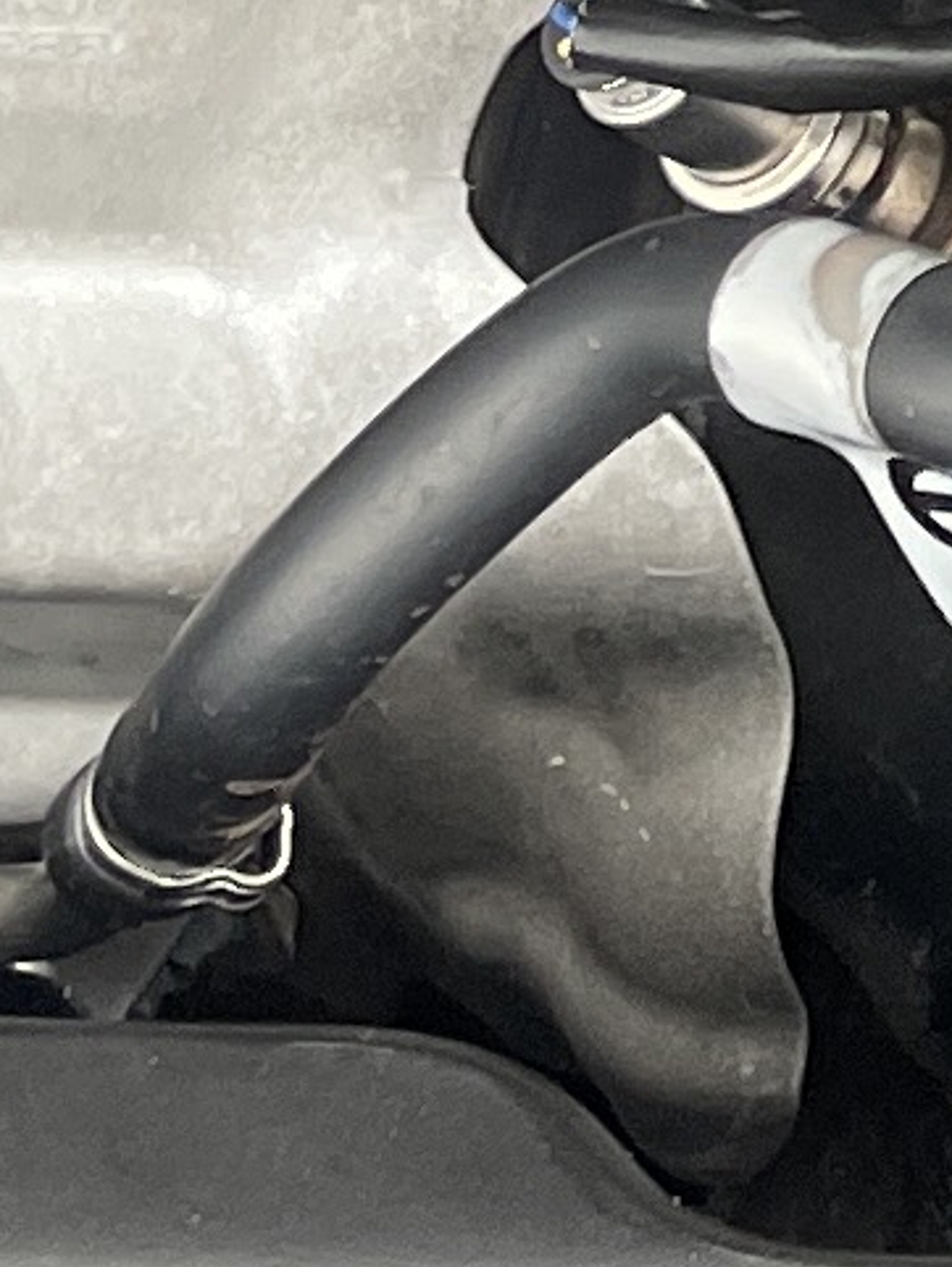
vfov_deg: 8.9
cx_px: 3385
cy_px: -1327
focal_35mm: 209
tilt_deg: -54.0
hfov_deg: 6.2
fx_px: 7657
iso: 80
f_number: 1.6
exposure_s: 1/121
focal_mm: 5.1
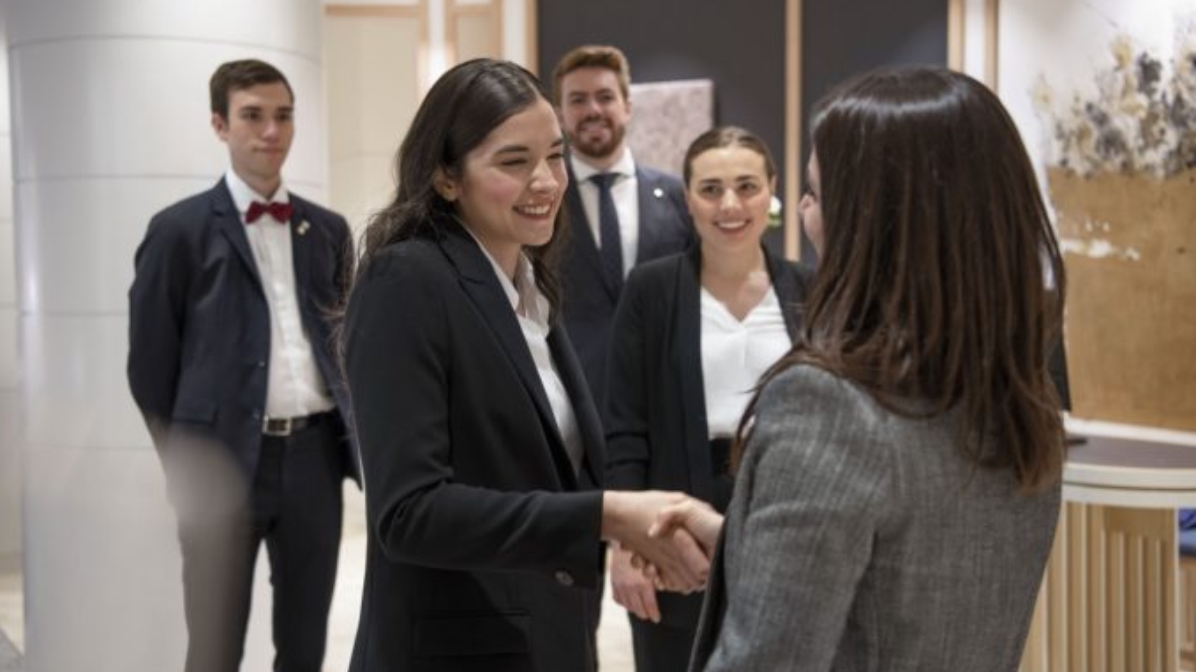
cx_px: 596
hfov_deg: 47.4
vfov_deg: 27.7
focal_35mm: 43
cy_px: 342
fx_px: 1363
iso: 800
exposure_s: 1/100
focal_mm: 40
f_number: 3.2
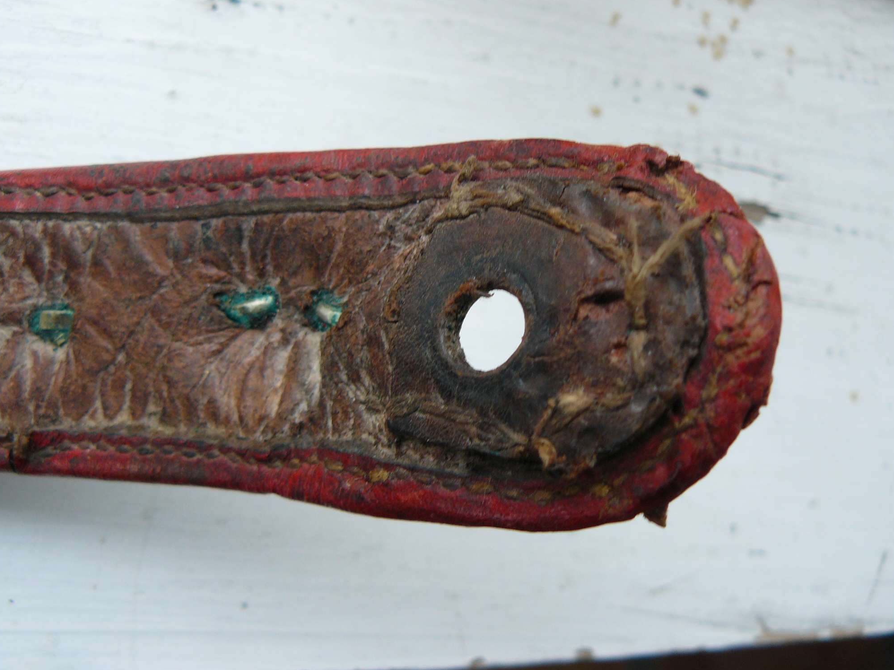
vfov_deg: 38.7
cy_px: 335
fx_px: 955
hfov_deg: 50.1
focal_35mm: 37
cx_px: 440
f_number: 2.8
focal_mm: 6
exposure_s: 1/80
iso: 100
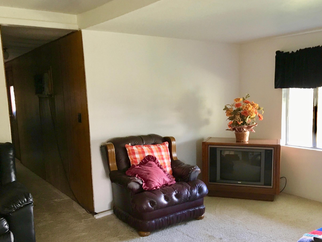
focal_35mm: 36
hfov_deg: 50.9
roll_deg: +1.2
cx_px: 198
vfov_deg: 39.5
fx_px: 335
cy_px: 143
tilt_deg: -8.0
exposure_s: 1/30
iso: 100
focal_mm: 4.15
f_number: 2.2
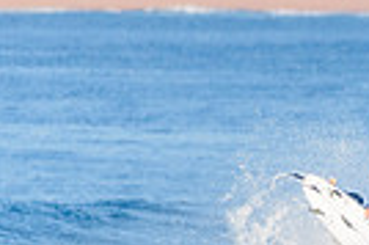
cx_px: 391
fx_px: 22174
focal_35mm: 2166
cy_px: 315
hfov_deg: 1.0
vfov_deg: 0.6
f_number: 5.6
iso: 320
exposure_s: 1/2000
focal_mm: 500
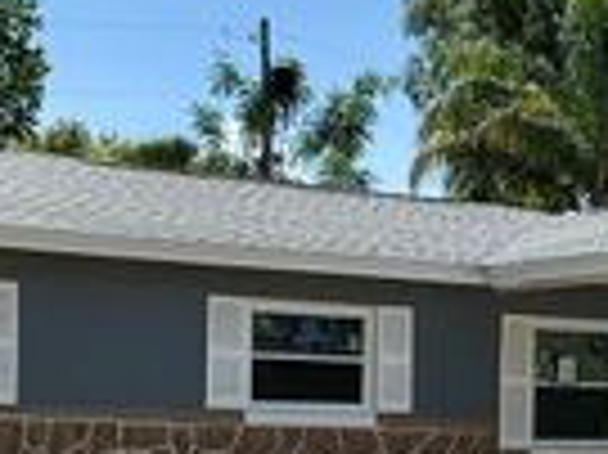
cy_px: 416
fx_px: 1562
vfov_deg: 16.3
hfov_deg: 21.9
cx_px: 423
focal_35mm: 89
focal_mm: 6.76
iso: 100
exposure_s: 1/4405
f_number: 1.78
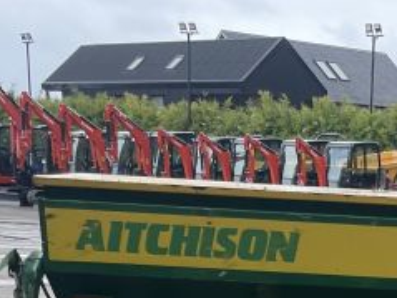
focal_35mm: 109
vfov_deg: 12.2
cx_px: 563
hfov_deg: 16.7
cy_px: 568
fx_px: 1249
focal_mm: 4.2
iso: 32
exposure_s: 1/801
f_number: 1.6
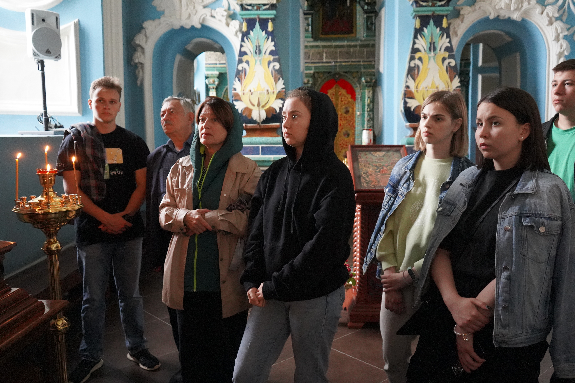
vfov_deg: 43.6
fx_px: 479
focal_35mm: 30
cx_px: 288
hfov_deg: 61.9
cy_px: 192
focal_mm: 30
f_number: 4
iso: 12800
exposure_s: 1/160
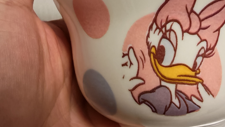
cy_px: 30
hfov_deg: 40.1
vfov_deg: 23.2
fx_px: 304
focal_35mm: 51
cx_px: 149
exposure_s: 1/50
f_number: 2
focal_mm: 1.82
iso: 125
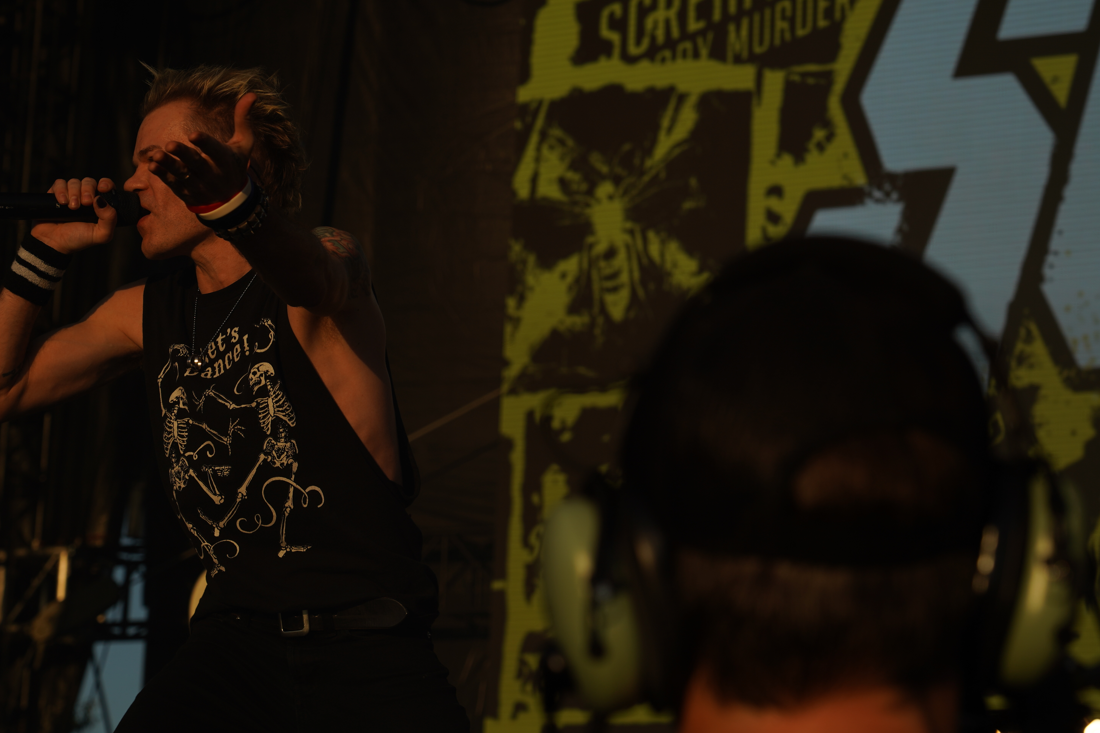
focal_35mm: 109
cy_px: 355
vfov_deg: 12.6
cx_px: 568
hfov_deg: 18.8
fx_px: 3330
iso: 100
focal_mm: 105
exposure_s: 1/640
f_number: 8
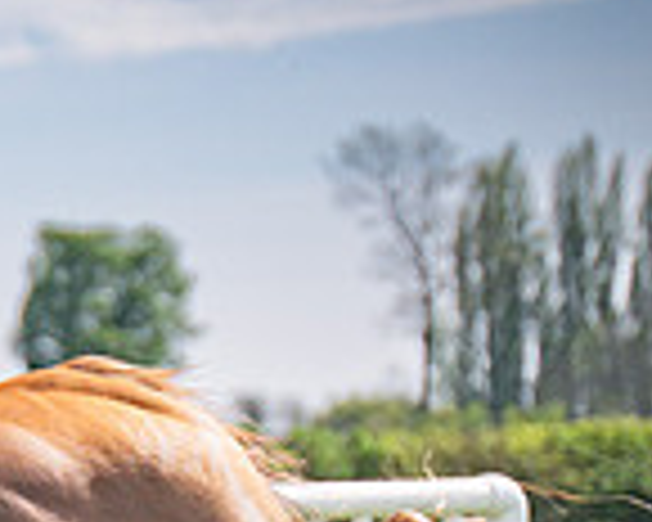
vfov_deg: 2.9
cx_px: 14
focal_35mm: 524
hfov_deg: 3.7
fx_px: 10111
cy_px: 744
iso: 200
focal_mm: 98
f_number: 4
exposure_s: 1/2500
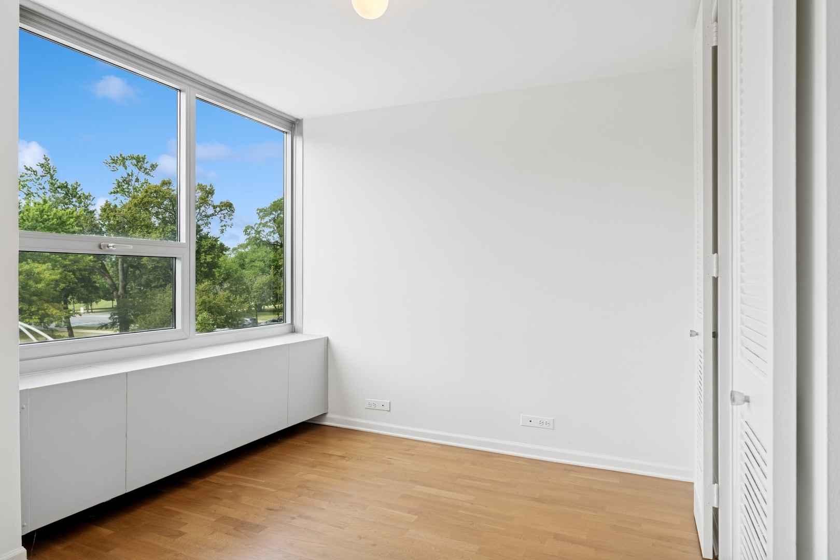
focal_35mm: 22
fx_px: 513
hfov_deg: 78.6
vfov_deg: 57.2
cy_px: 280
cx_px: 420
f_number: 8
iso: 320
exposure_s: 1/125
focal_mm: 22
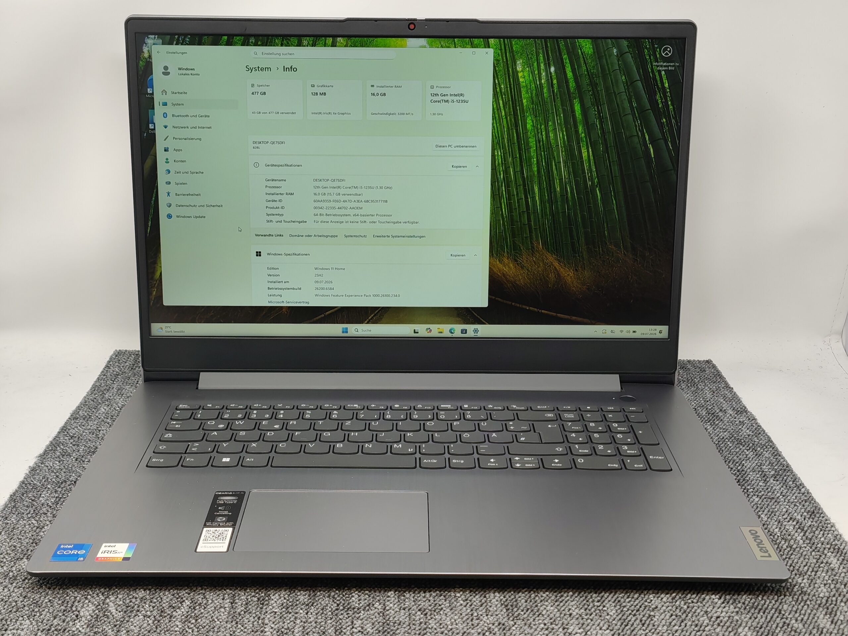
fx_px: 1127
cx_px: 424
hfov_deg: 41.2
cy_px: 318
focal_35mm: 46
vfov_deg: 31.5
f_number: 1.7
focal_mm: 6.07
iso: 200
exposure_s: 1/100
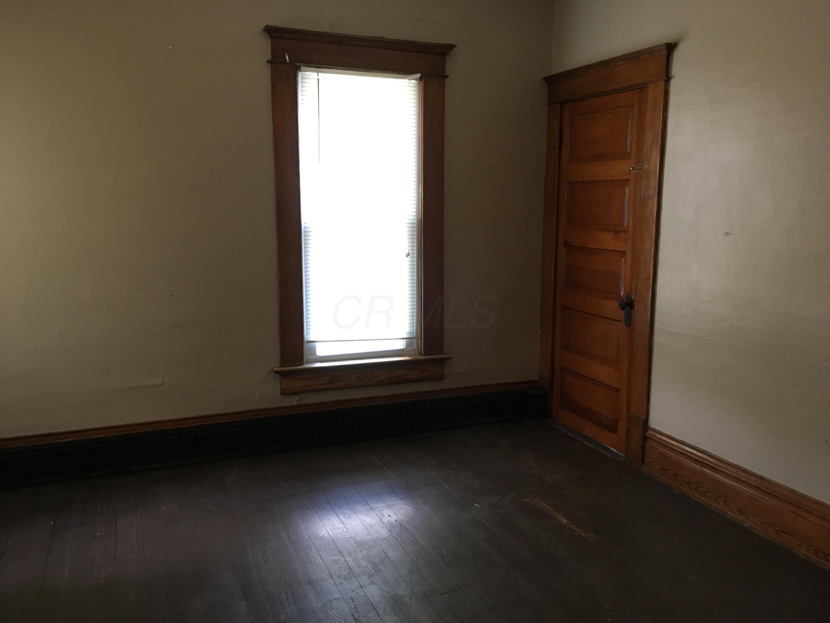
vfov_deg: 48.2
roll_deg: -0.4
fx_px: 695
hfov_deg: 61.7
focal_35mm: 29
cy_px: 312
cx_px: 415
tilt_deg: -9.0
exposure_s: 1/30
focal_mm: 4.15
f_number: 2.2
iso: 100
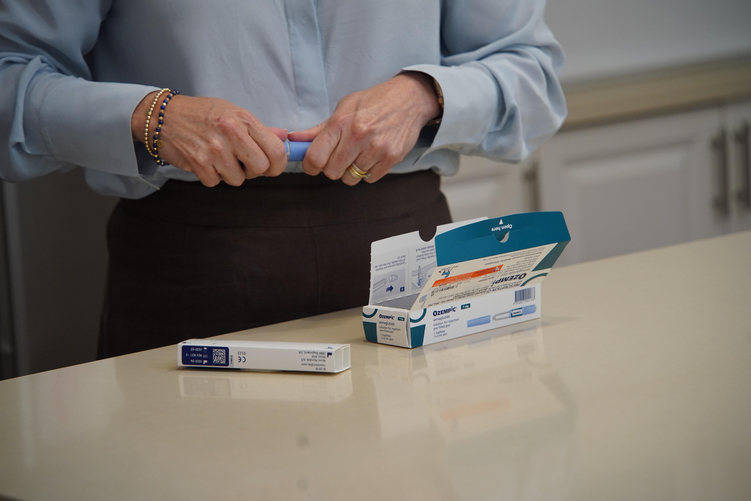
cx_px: 376
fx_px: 2628
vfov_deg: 10.9
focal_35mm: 126
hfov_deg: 16.3
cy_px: 250
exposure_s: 1/160
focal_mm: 126
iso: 2000
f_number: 5
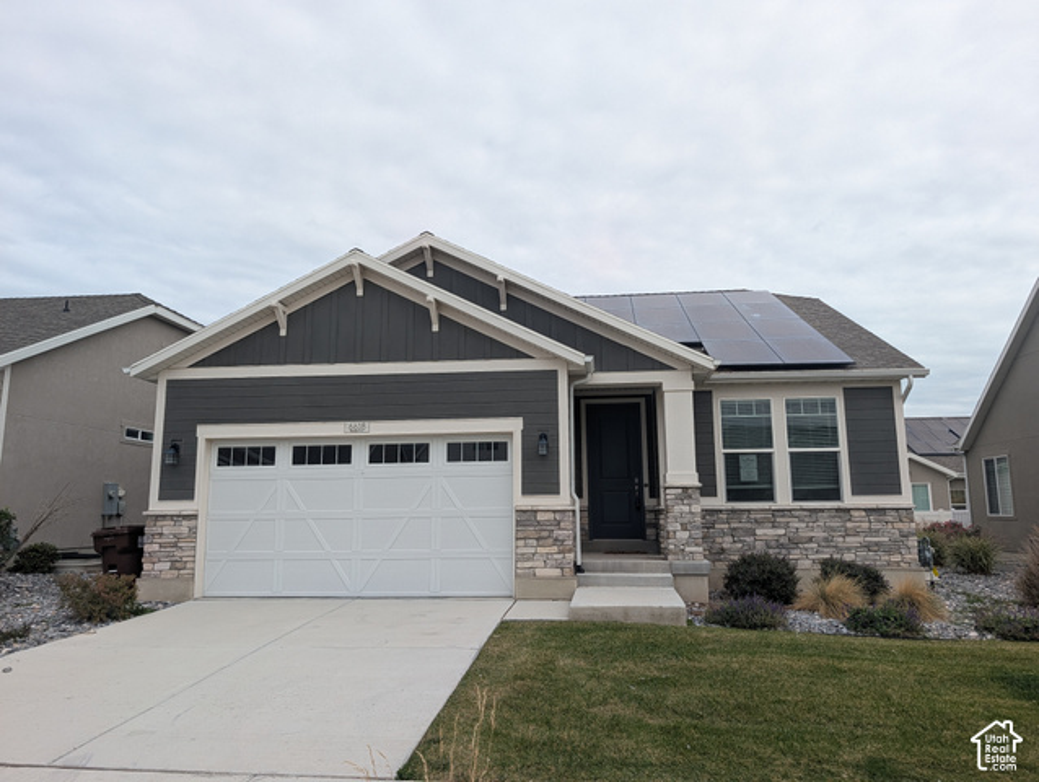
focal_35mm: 24
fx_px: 721
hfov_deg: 71.5
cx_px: 520
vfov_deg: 56.9
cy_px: 391
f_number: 1.68
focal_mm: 6.9
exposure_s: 1/1081
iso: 27
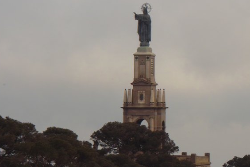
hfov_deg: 10.1
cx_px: 182
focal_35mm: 203
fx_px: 1410
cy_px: 114
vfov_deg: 6.8
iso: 200
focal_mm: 78
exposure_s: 1/320
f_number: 11
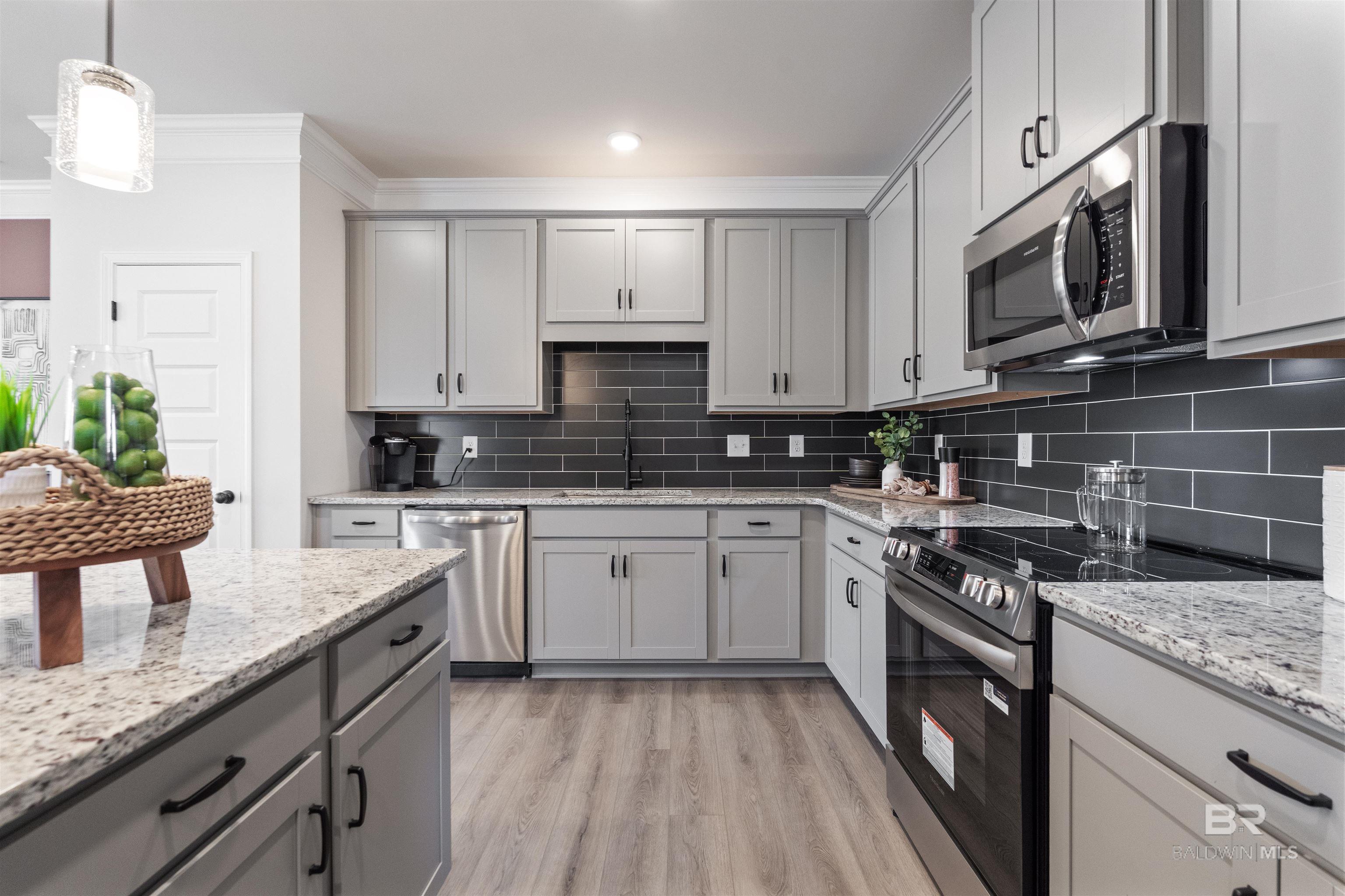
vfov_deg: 73.7
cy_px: 448
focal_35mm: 16
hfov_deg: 96.7
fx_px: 598
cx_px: 672
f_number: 6.3
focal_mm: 16
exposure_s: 1/20
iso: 1250
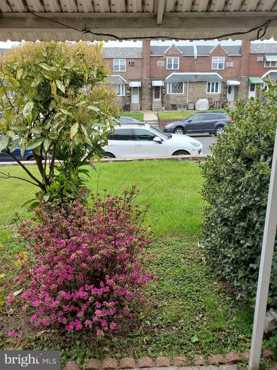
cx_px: 138
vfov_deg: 67.3
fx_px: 277
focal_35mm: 26
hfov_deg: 53.1
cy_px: 185
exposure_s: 1/267
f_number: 2.4
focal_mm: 4.3
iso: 50
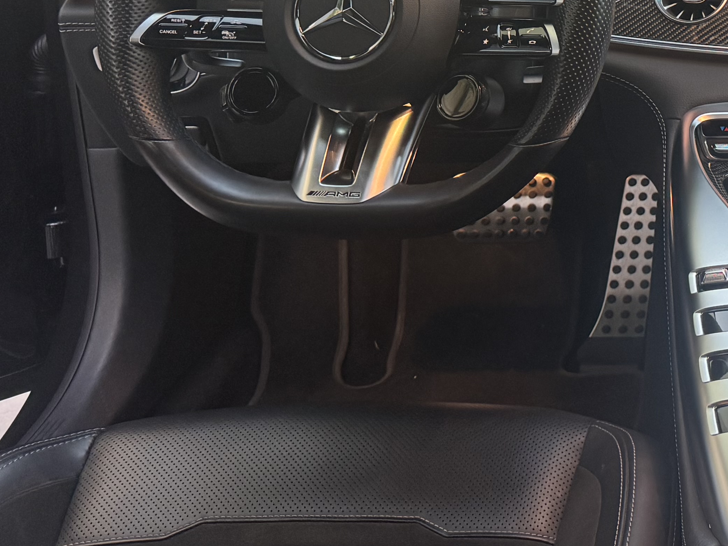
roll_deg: -0.1
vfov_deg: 20.8
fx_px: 1388
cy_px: -109
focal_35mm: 66
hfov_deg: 26.0
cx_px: 888
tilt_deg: -12.6
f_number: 1.78
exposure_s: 1/84
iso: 200
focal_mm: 6.76
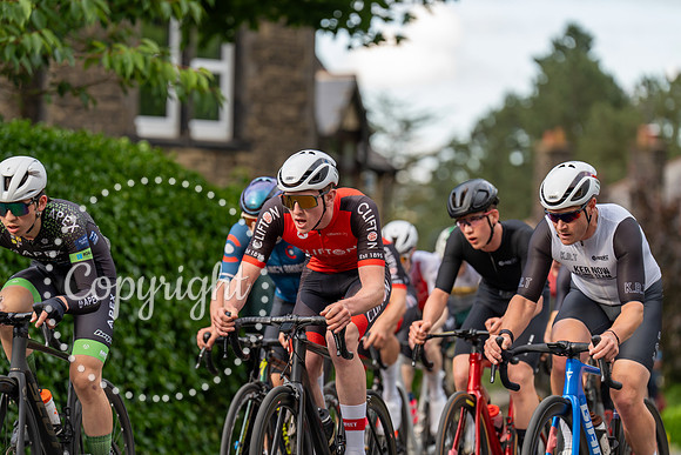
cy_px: 228
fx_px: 3557
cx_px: 340
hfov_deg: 10.9
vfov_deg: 7.3
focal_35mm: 188
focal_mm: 188
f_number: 3.5
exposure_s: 1/800
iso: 400
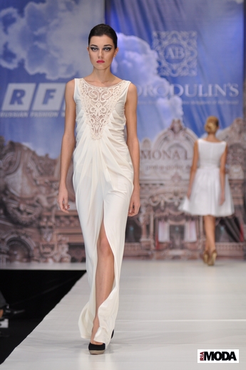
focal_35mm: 168
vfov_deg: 12.2
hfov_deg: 8.1
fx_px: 1728
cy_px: 185
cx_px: 123
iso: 640
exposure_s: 1/250
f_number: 3.2
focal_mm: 112
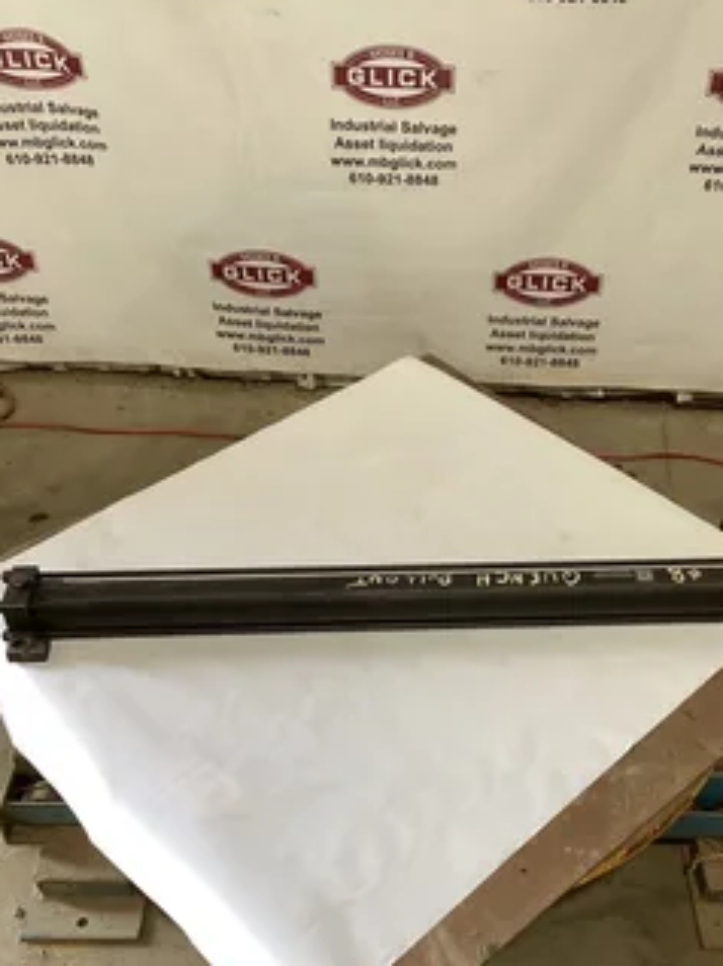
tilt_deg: -41.8
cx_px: 422
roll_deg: +1.2
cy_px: 568
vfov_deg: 47.7
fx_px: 1088
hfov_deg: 36.7
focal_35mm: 39
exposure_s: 1/50
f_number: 2.4
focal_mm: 3.3
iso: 100
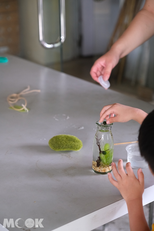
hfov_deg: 18.2
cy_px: 116
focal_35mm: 75
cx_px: 77
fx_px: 481
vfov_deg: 27.0
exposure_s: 1/160
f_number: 2.8
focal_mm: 50
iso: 1600
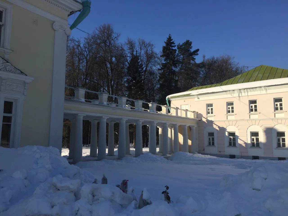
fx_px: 241
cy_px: 108
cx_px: 144
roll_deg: -0.6
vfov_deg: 48.2
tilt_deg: +6.8
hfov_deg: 61.7
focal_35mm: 29
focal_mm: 4.15
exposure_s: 1/2825
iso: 32
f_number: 2.2
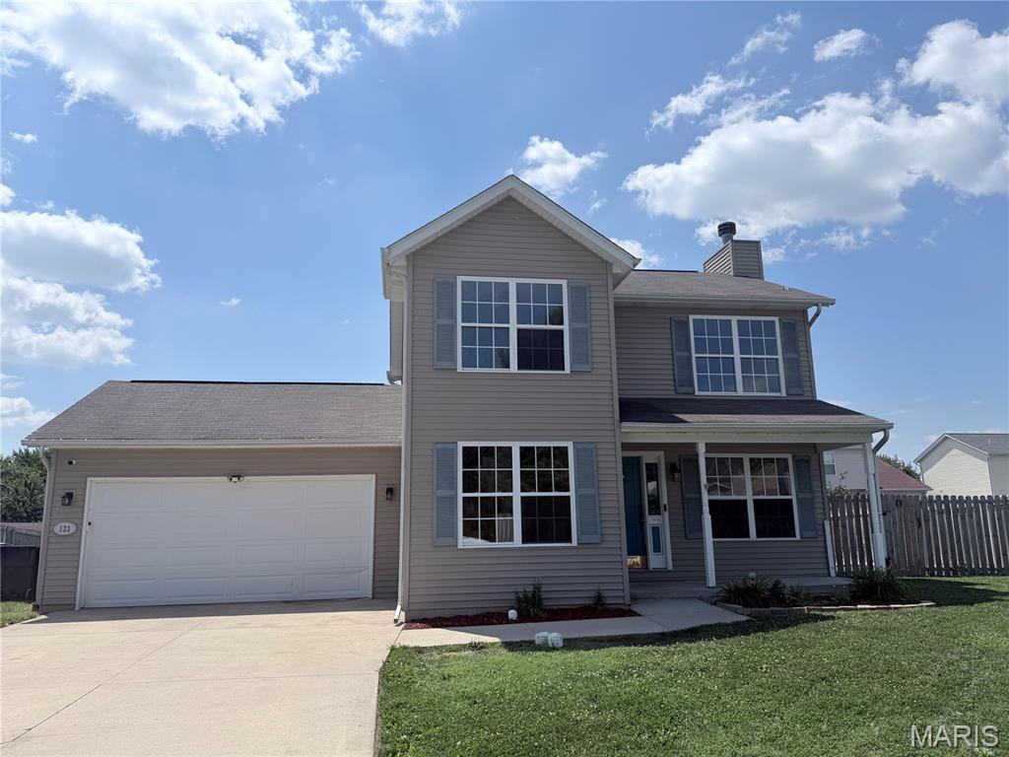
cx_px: 504
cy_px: 378
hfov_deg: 71.6
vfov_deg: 56.8
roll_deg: +0.9
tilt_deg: +11.1
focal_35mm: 24
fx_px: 700
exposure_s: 1/8130
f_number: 1.78
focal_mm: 6.76
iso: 80
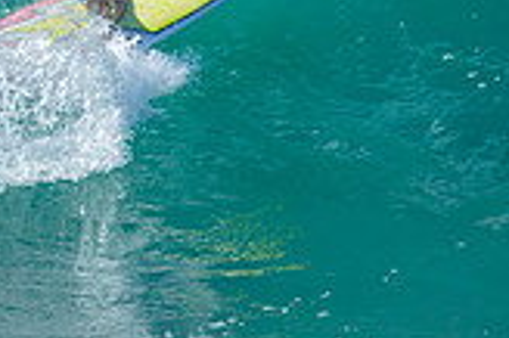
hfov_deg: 0.7
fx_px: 42063
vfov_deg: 0.5
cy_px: -92
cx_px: -4
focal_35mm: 2978
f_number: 6.3
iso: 320
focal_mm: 800
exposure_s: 1/2000
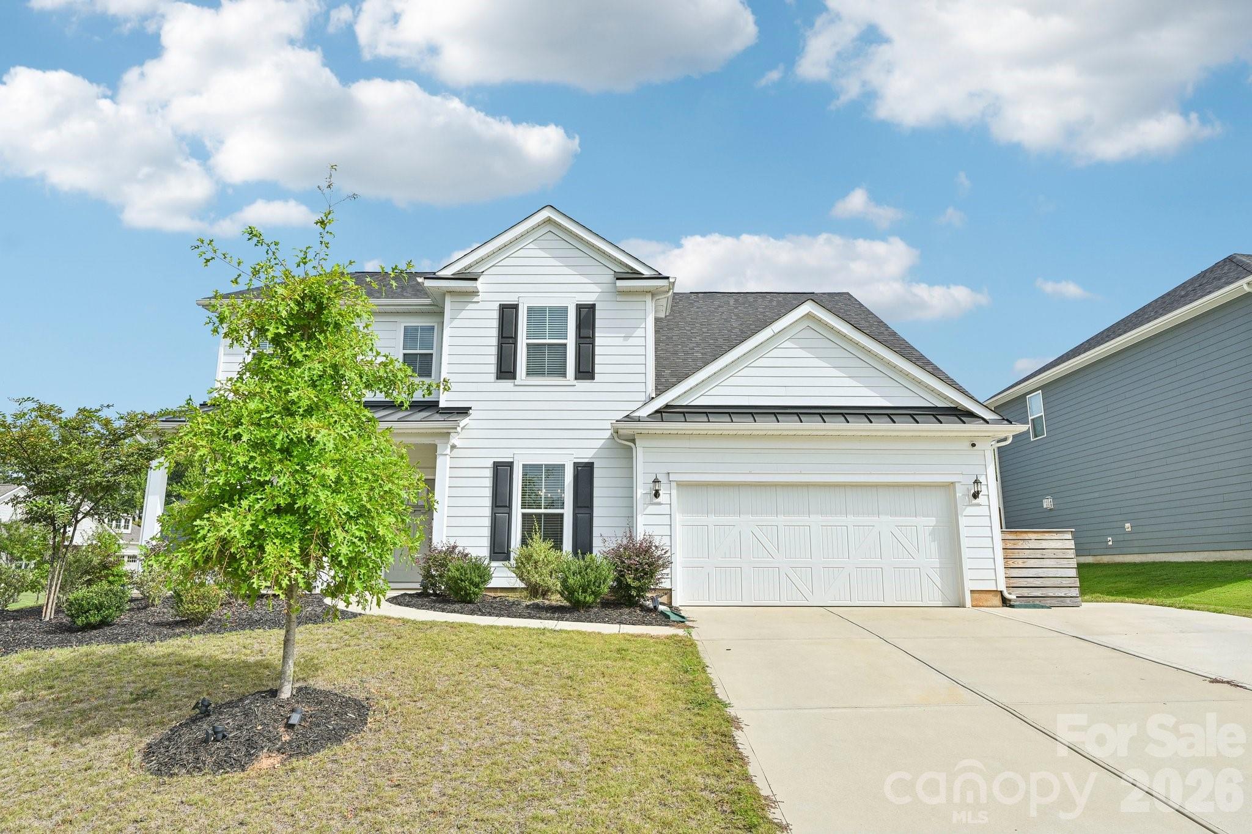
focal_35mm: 22
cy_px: 417
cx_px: 626
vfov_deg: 58.3
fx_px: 748
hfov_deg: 79.9
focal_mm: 21.5
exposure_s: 1/400
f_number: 8
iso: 100
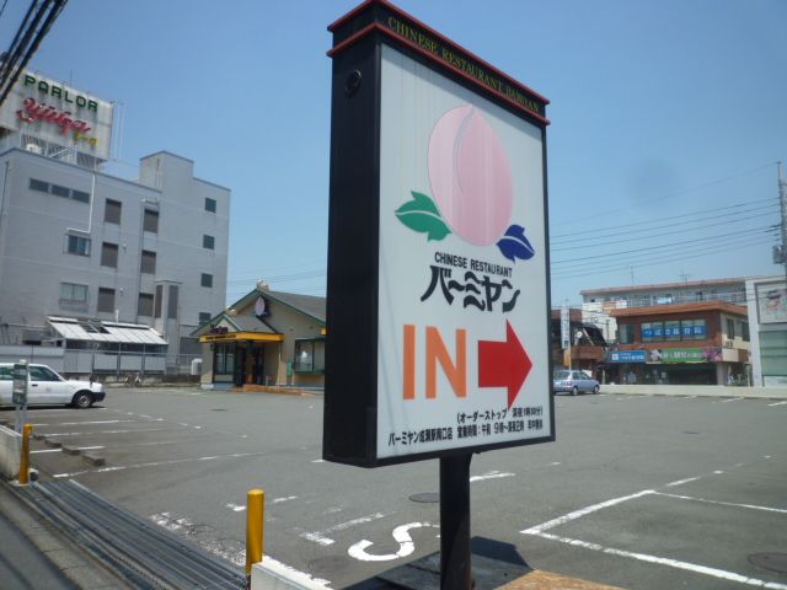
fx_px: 568
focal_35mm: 25
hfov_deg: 69.4
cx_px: 394
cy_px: 295
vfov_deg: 54.9
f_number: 4
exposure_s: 1/800
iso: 80
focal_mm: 4.4
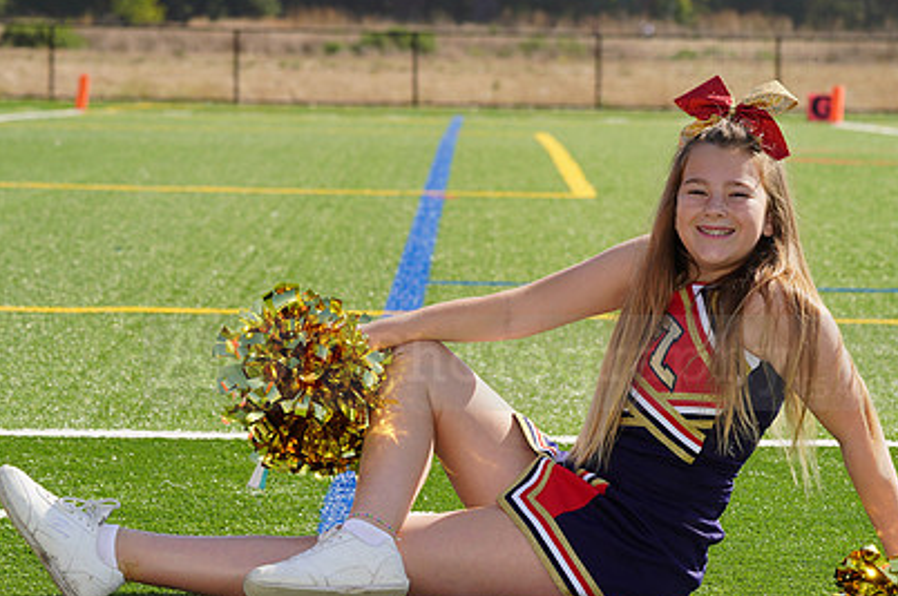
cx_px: 518
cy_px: 344
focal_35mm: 192
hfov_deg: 10.7
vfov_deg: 7.1
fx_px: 4783
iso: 100
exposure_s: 1/250
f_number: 9
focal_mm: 133
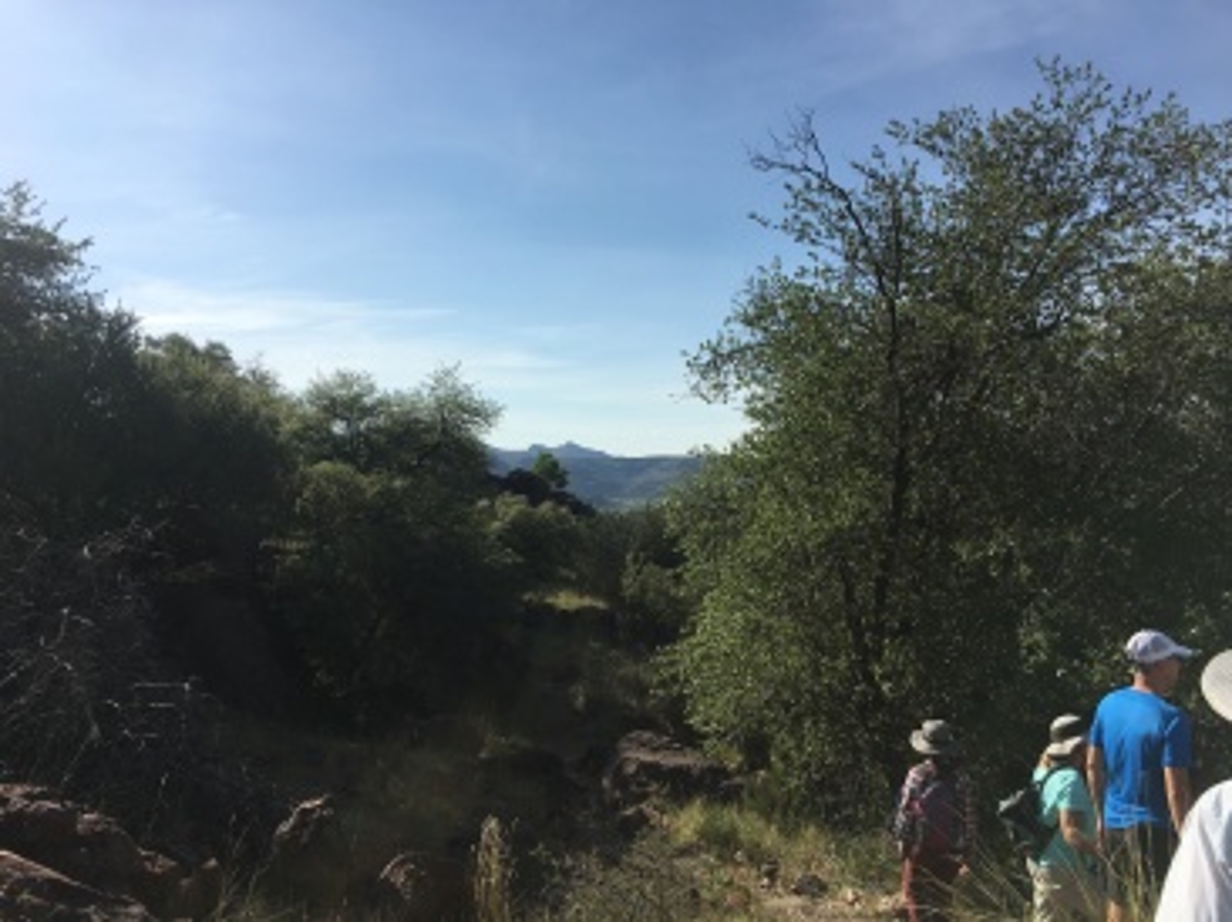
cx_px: 616
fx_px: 1031
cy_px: 461
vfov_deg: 48.2
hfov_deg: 61.7
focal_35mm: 29
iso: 25
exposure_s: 1/2653
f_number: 2.2
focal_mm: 4.15
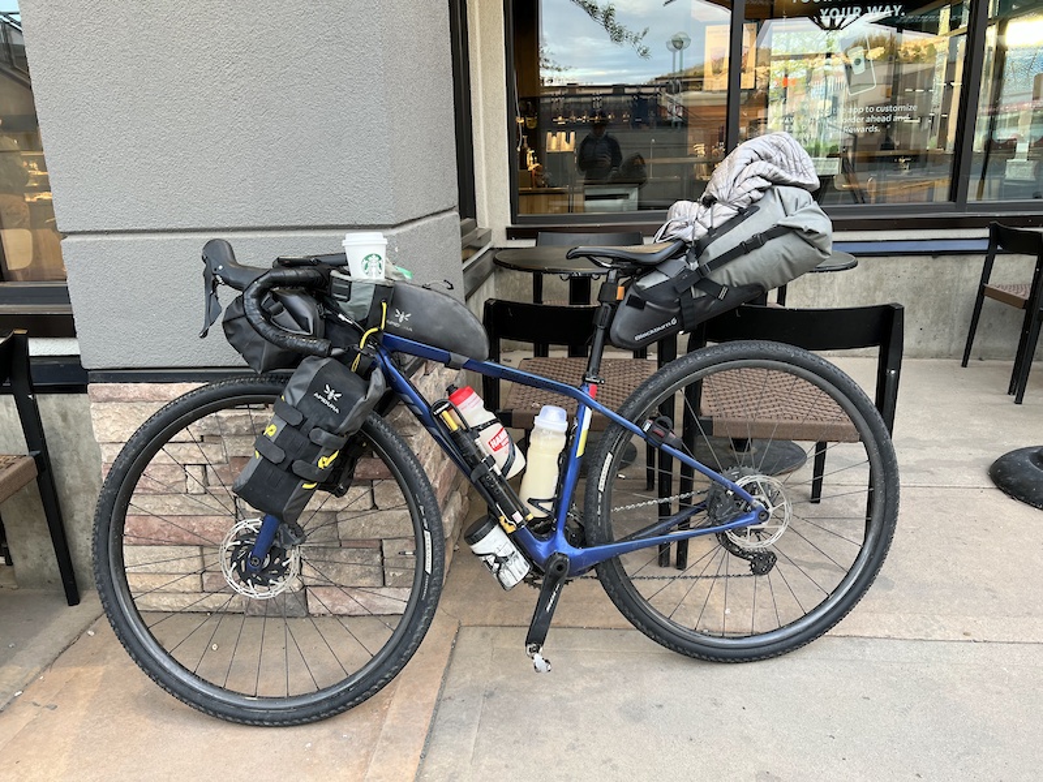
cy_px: 391
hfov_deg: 67.3
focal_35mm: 26
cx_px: 522
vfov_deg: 53.1
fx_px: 783
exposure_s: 1/60
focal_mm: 5.7
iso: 64
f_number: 1.5
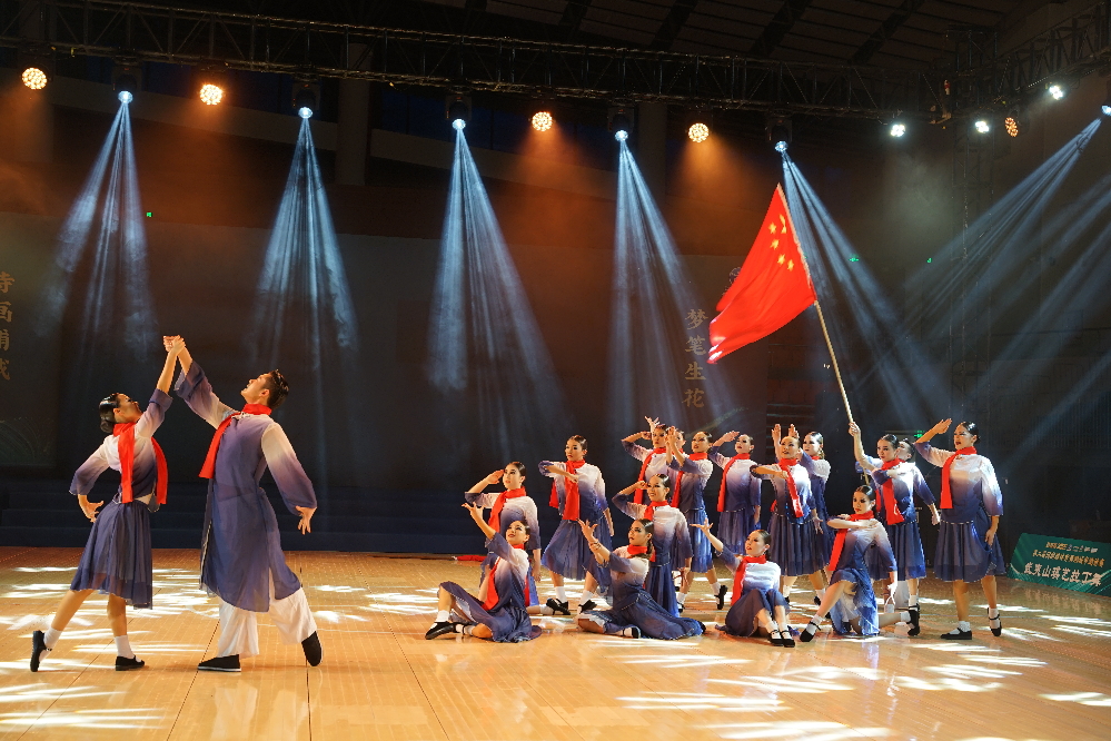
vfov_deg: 28.9
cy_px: 370
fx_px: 1435
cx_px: 556
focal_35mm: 46
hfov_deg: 42.3
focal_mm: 46.5
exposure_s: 1/60
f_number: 4
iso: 400
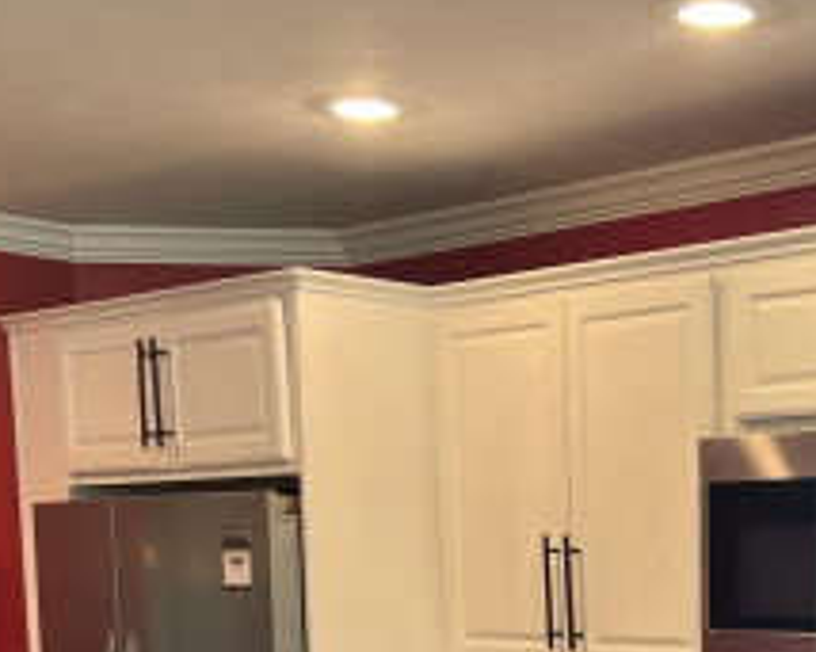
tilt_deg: -9.3
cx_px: 883
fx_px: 1907
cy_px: 911
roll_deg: +0.2
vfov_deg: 17.8
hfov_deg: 22.8
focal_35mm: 79
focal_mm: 5.7
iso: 80
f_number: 1.5
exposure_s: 1/60
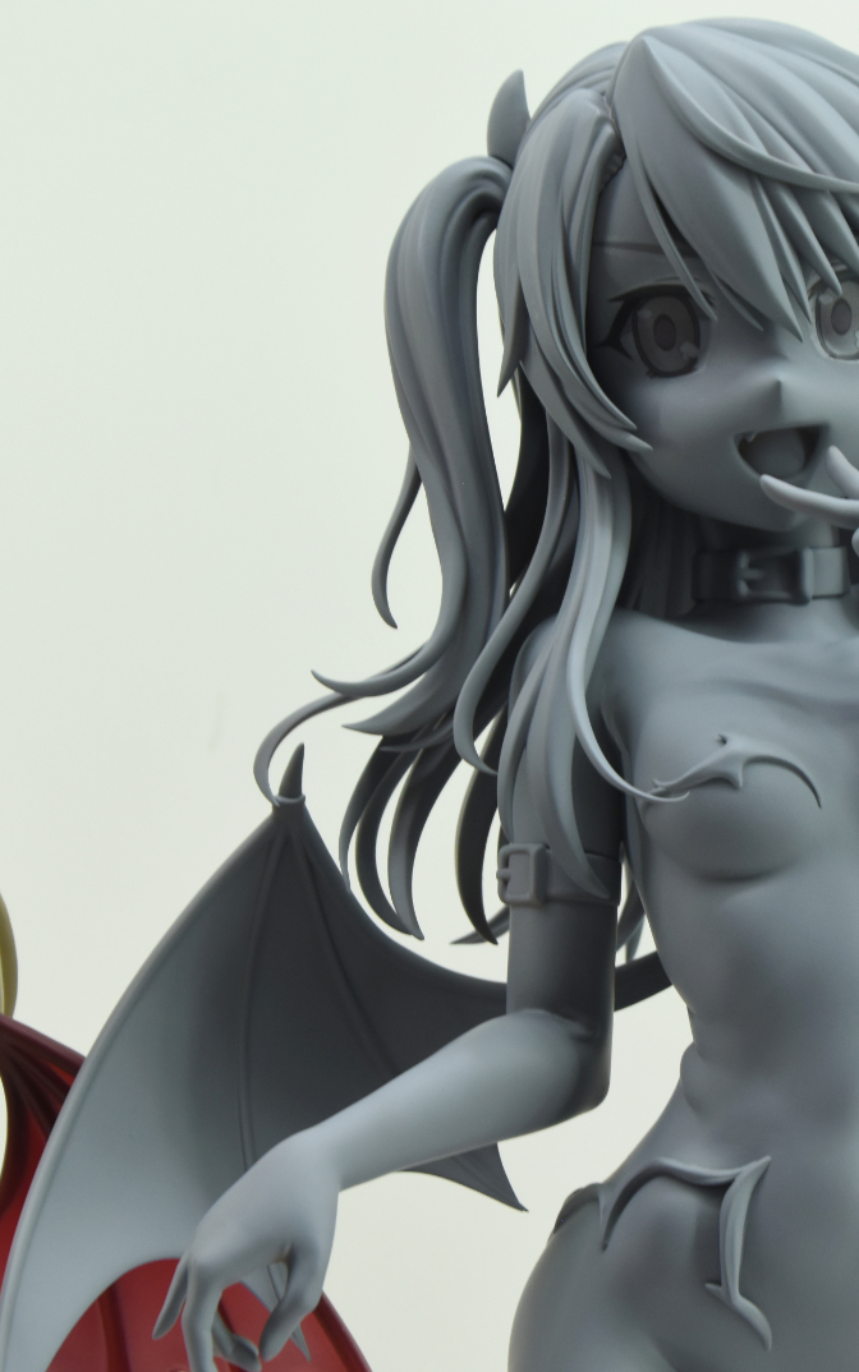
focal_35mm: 127
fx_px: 4745
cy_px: 689
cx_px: 818
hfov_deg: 10.3
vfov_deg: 16.5
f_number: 11
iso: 500
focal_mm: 55
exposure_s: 1/80
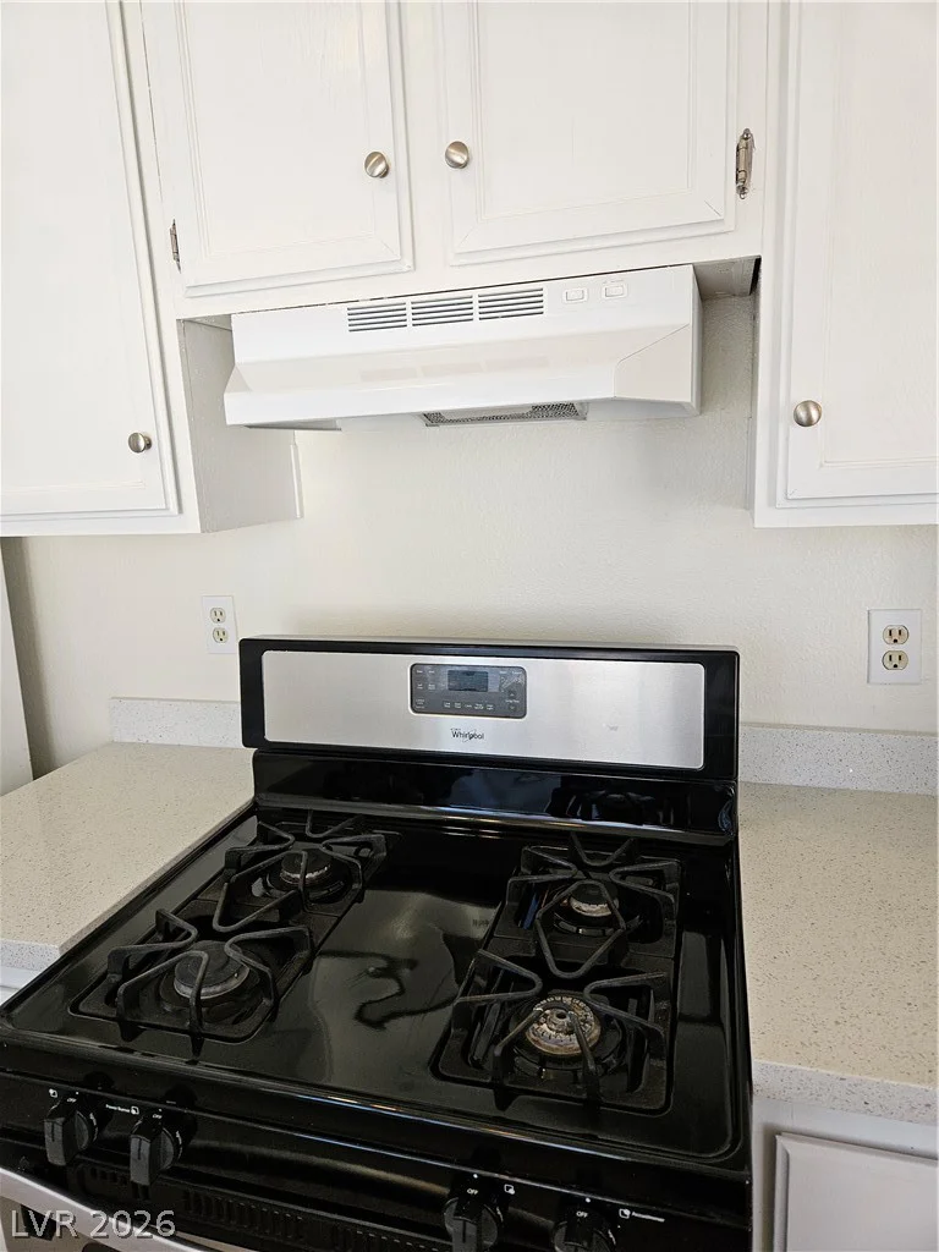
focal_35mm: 23
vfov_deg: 73.9
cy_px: 626
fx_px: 832
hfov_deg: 58.9
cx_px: 470
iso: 80
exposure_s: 1/120
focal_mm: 5.4
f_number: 1.8
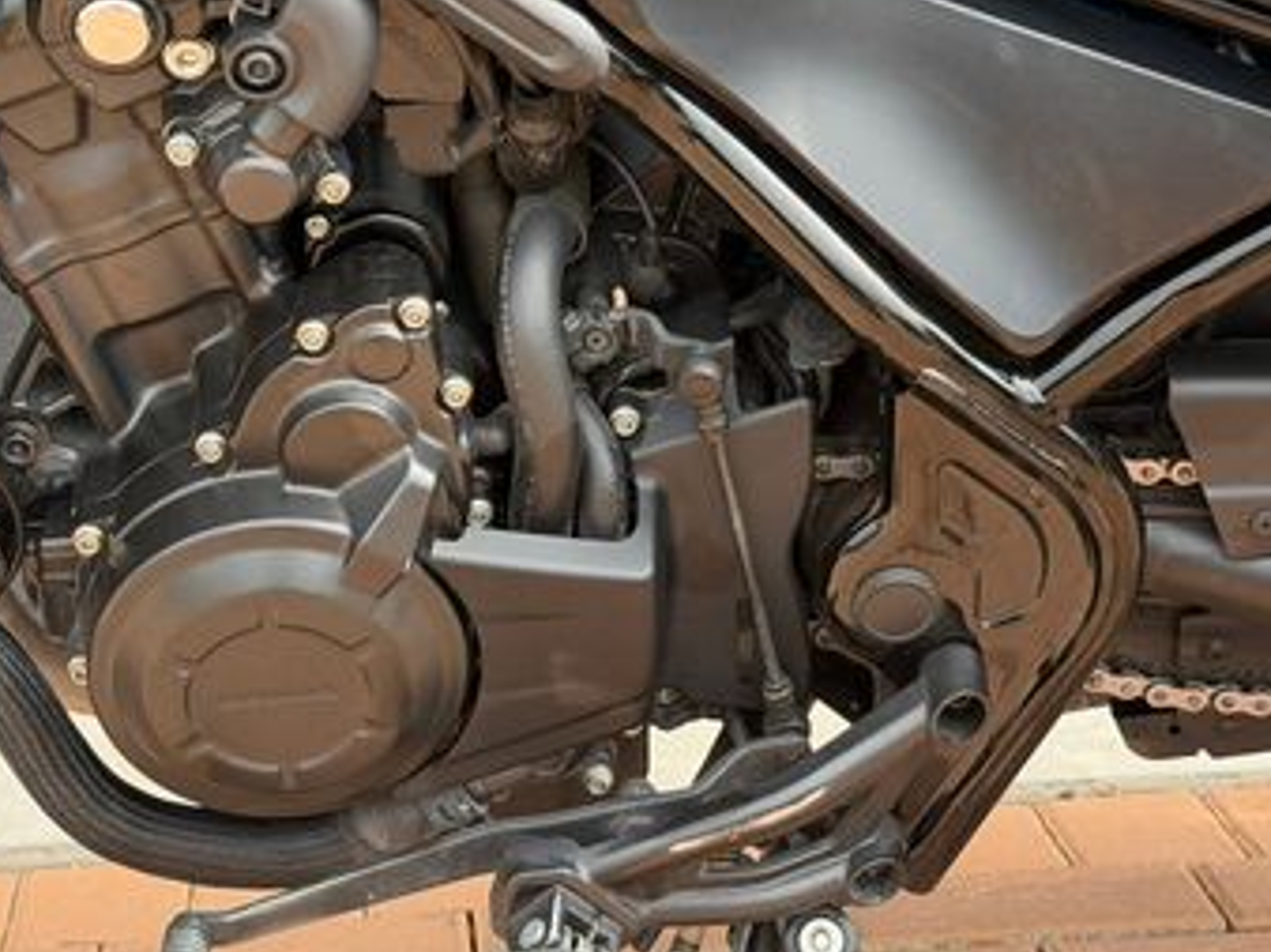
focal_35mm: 91
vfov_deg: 16.1
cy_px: 207
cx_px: 609
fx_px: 3339
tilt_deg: -9.7
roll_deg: +2.0
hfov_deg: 21.6
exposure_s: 1/885
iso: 100
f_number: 1.78
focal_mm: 6.76
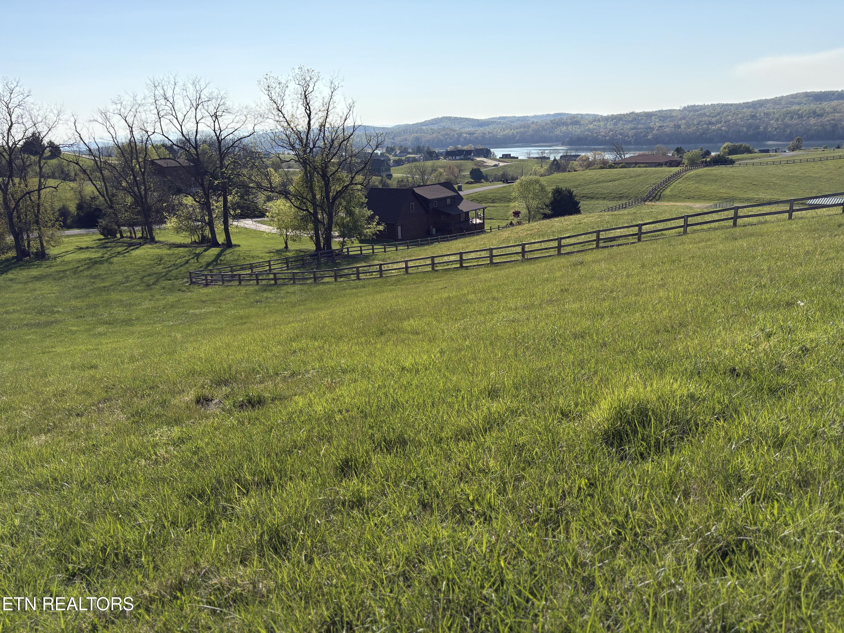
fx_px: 634
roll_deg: +3.1
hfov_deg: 67.3
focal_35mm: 26
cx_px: 422
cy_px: 316
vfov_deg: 53.1
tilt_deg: -15.7
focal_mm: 5.96
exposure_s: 1/8850
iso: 50
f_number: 1.6
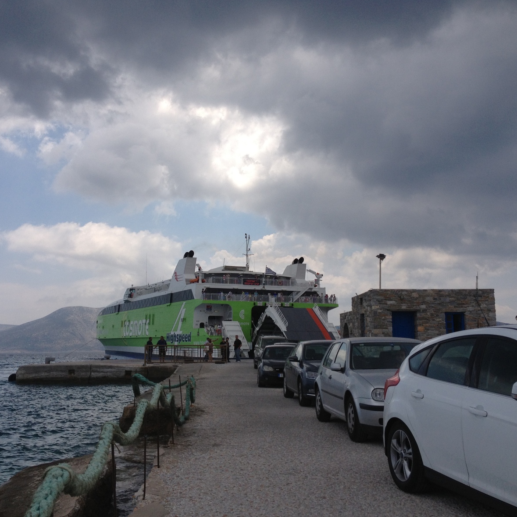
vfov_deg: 40.0
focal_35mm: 42
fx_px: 710
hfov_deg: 40.0
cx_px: 242
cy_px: 257
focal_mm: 4.28
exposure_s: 1/2513
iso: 50
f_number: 2.4
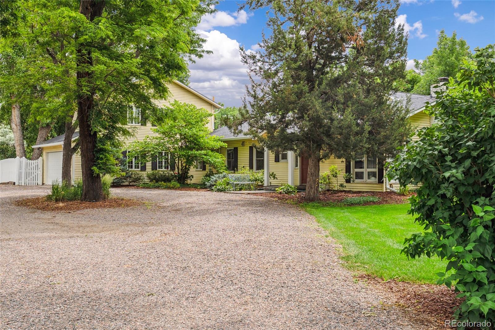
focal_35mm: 38
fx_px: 522
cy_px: 165
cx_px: 248
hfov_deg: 50.7
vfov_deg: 35.0
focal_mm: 25.5
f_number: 8
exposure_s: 1/250
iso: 160
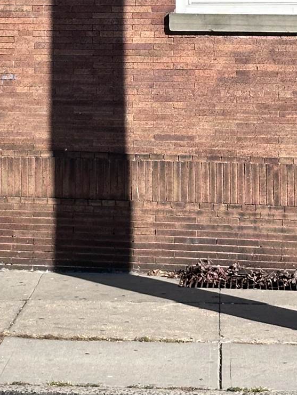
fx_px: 1704
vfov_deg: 13.0
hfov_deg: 9.7
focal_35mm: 149
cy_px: -53
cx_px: -116
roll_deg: -1.6
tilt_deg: +5.5
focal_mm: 6.86
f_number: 1.78
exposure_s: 1/4566
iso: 64
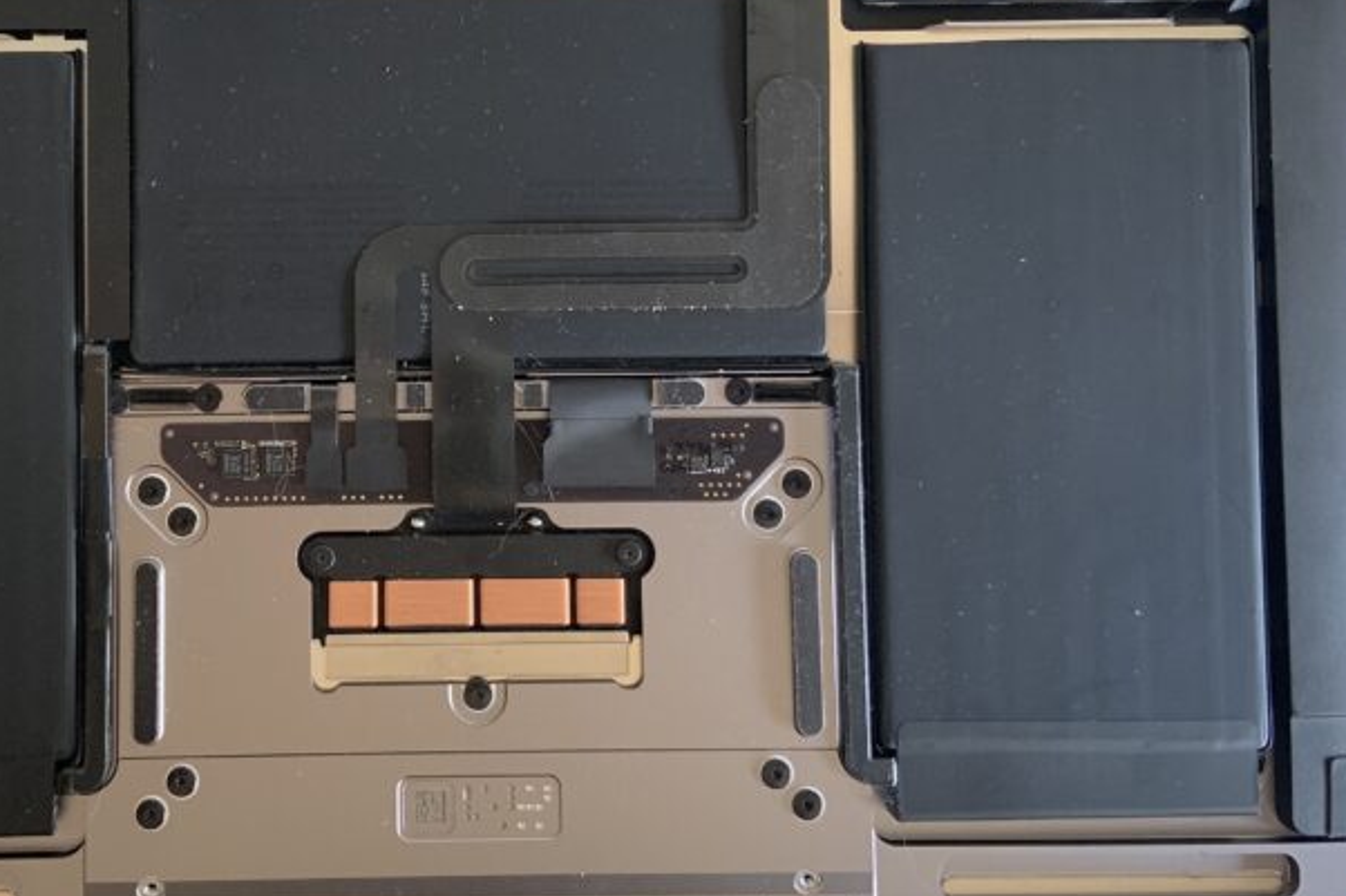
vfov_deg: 28.8
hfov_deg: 42.2
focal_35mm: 46
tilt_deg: -87.5
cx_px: 452
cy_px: 226
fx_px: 1719
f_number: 1.8
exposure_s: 1/60
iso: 250
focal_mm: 4.25
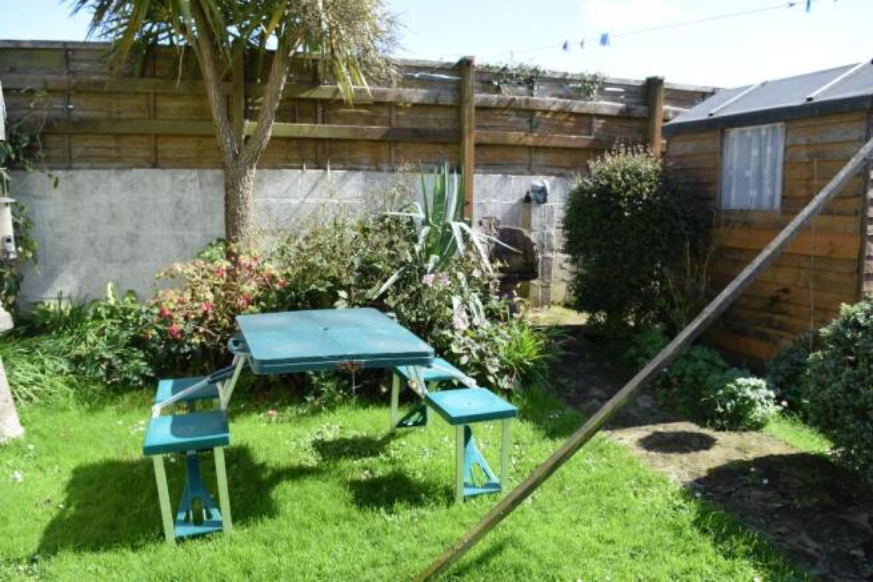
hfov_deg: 67.4
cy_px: 291
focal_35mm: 27
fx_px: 655
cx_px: 436
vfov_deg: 48.0
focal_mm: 18
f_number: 6.3
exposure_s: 1/250
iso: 200
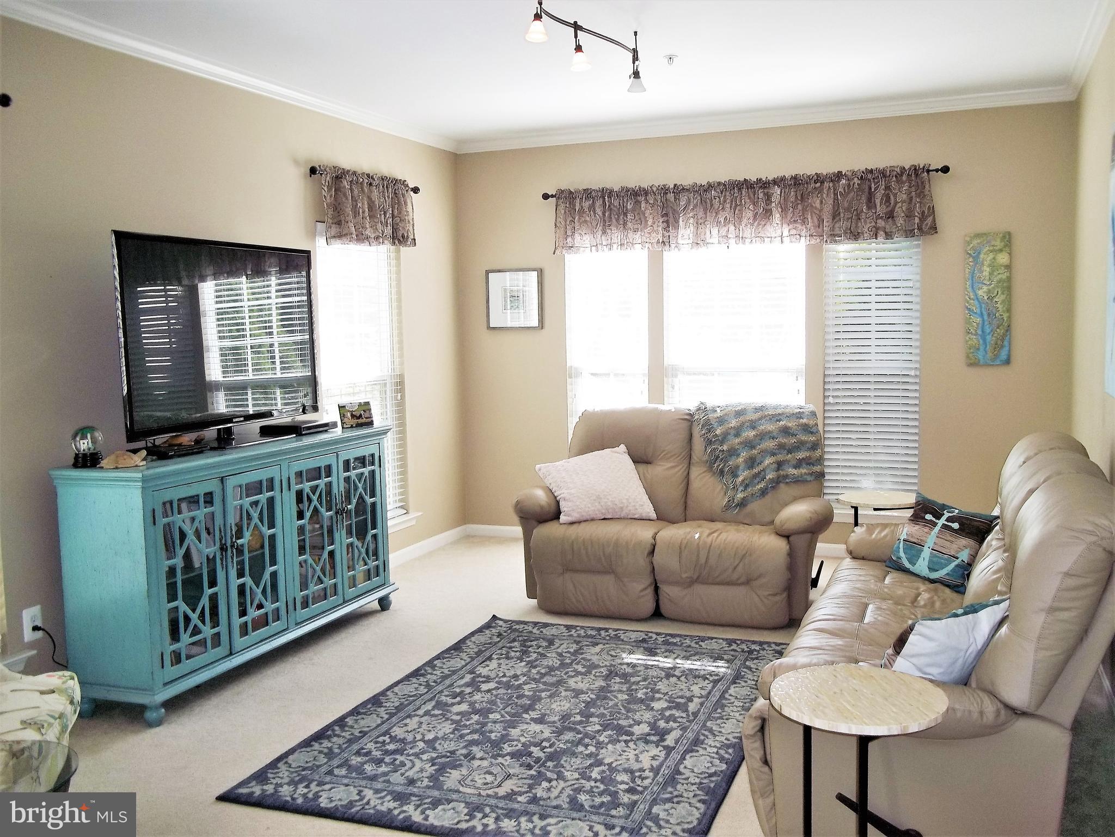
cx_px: 558
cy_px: 418
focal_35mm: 32
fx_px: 1031
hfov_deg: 56.8
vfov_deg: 44.2
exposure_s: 1/80
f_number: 2.9
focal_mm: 5.7
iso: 80
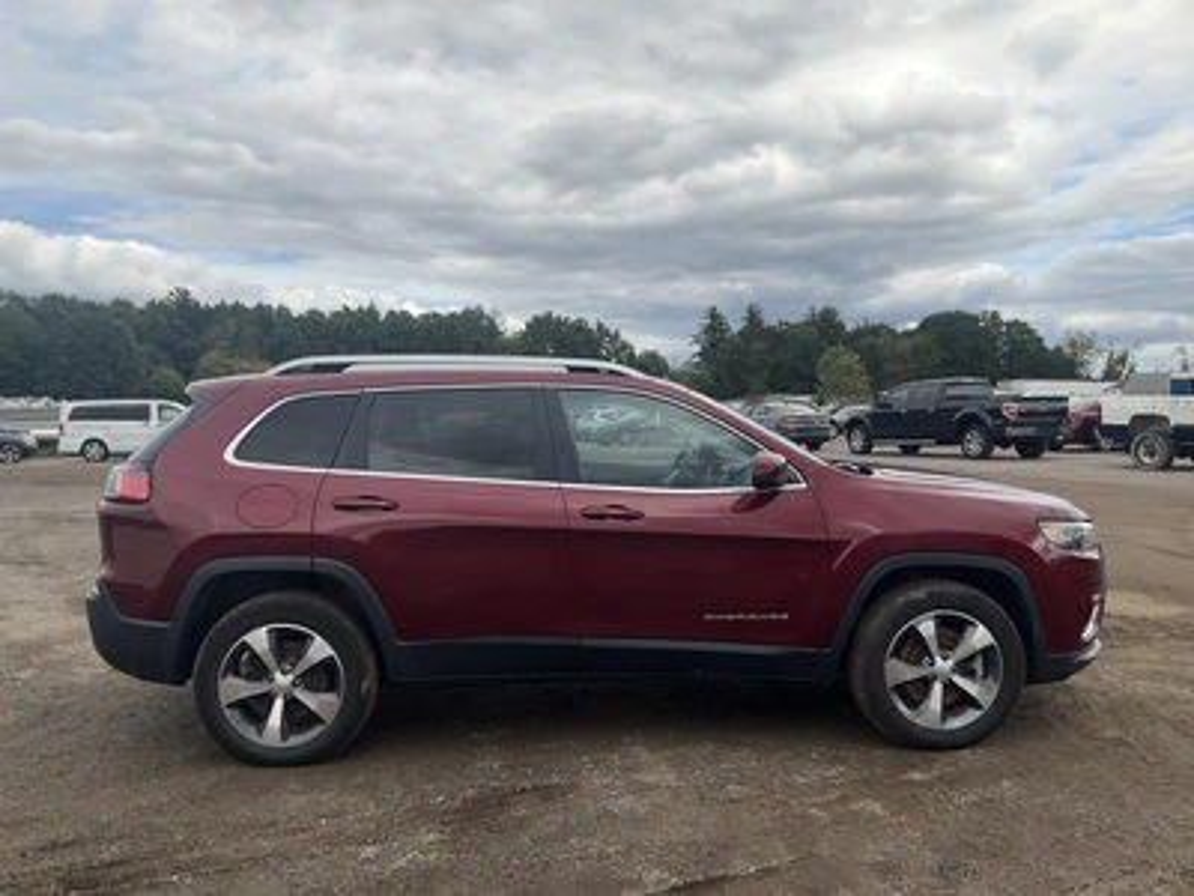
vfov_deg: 48.2
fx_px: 1000
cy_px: 448
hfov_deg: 61.7
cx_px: 597
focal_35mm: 29
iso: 25
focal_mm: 3
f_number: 1.8
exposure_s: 1/1912
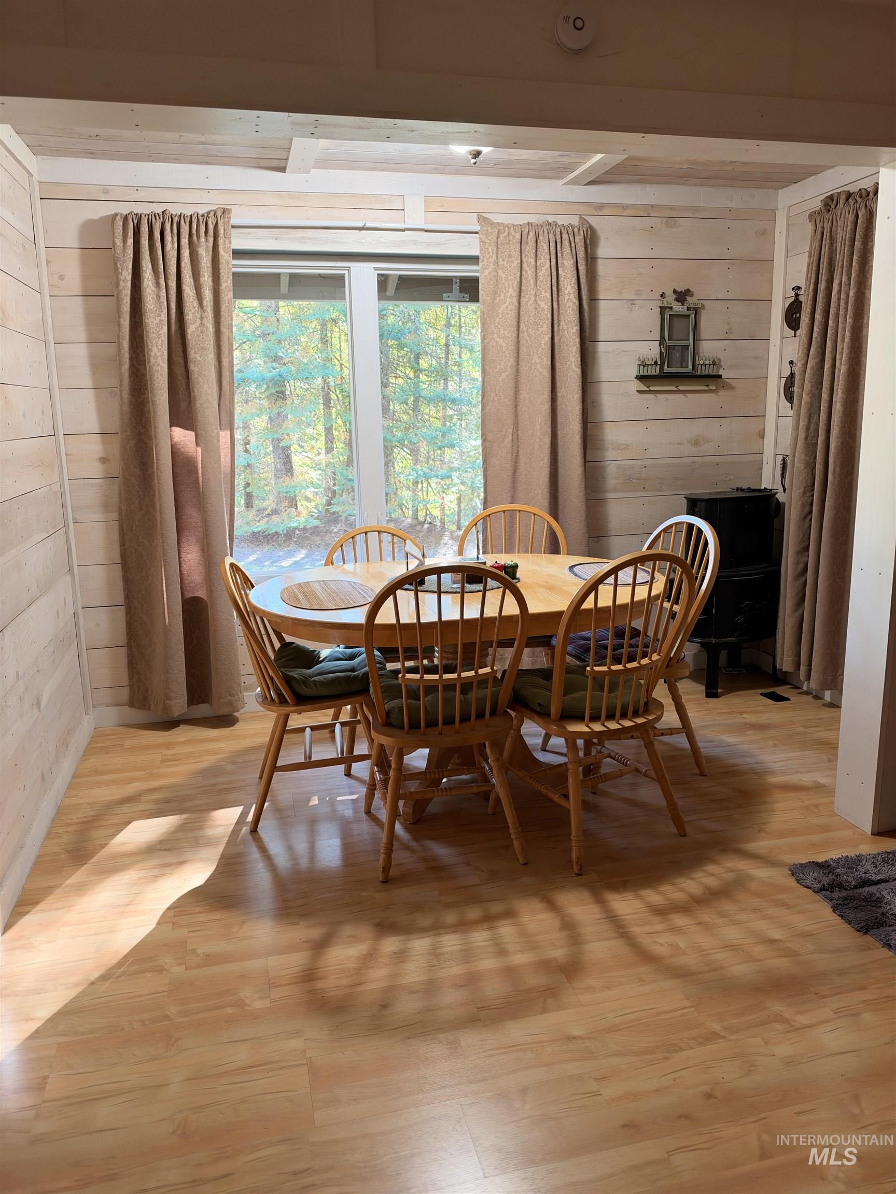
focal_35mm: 24
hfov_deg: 56.8
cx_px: 448
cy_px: 597
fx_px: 828
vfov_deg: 71.6
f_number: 1.48
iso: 250
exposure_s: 1/60
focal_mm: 6.93
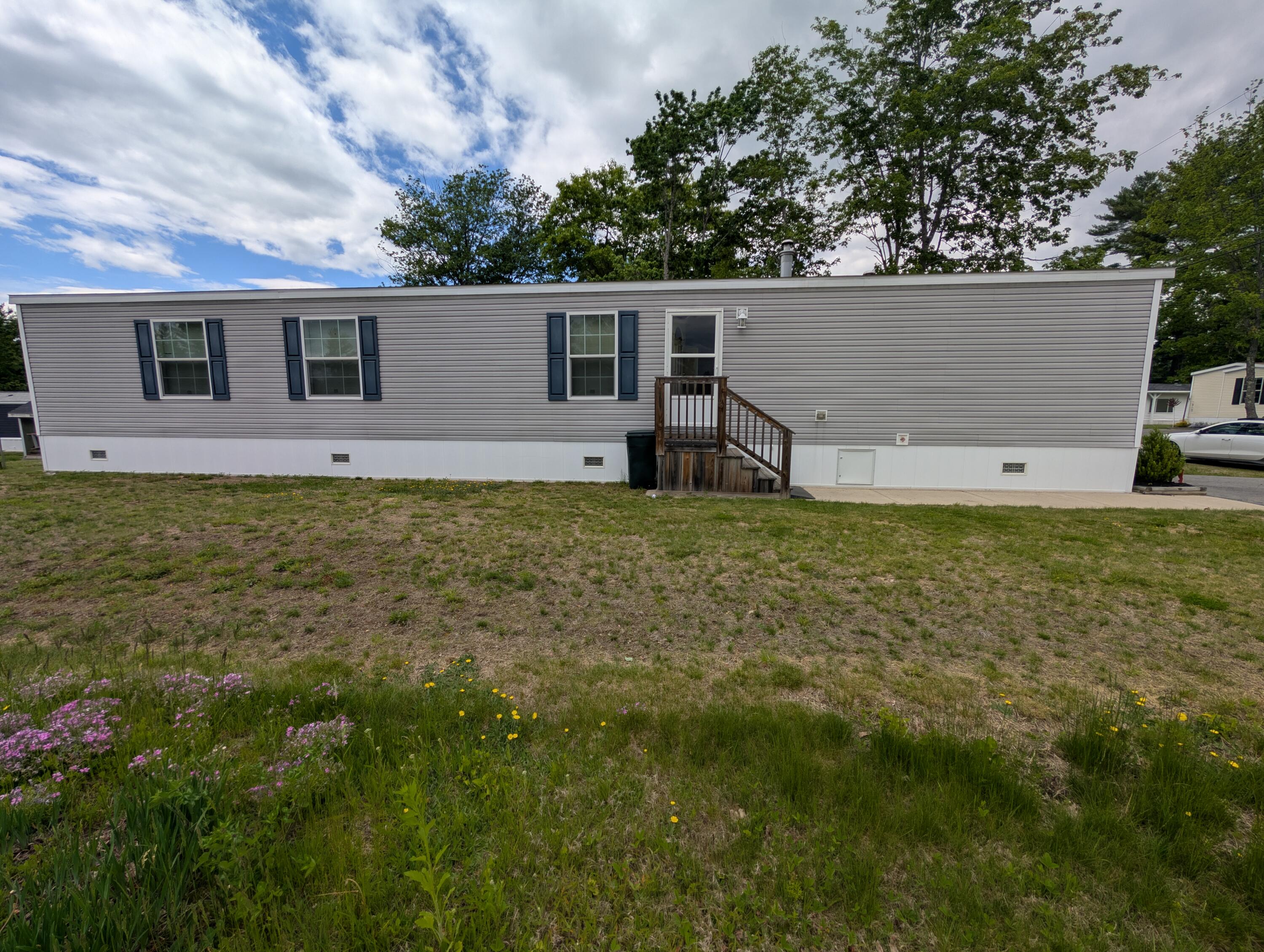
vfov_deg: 94.6
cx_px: 632
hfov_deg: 110.5
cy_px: 476
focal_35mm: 12
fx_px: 439
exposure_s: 1/4082
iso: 51
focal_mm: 2.02
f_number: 1.7
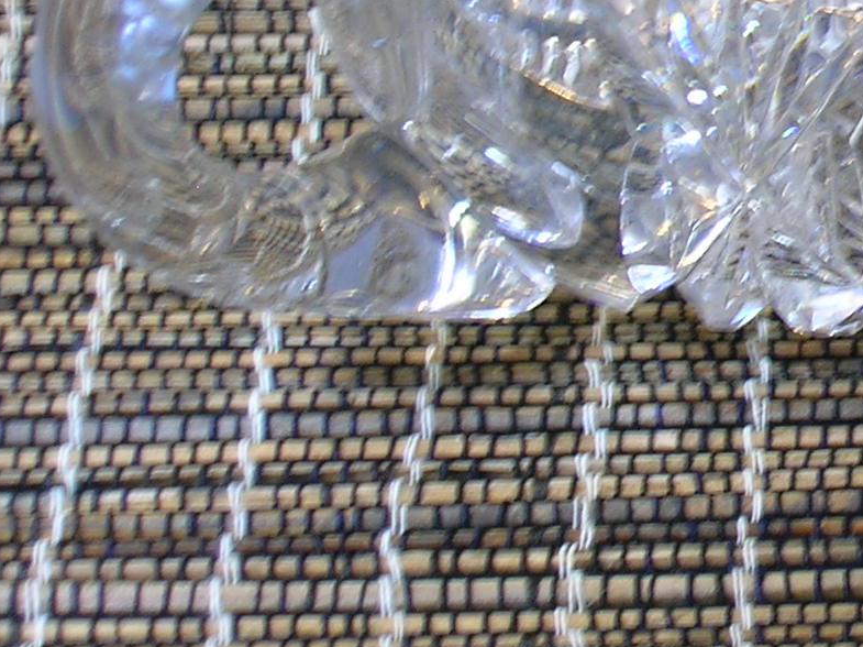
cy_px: -28
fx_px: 4211
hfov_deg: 11.3
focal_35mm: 169
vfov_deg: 8.7
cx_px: 1230
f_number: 3.5
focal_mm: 9.7
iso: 50
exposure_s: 1/5.2
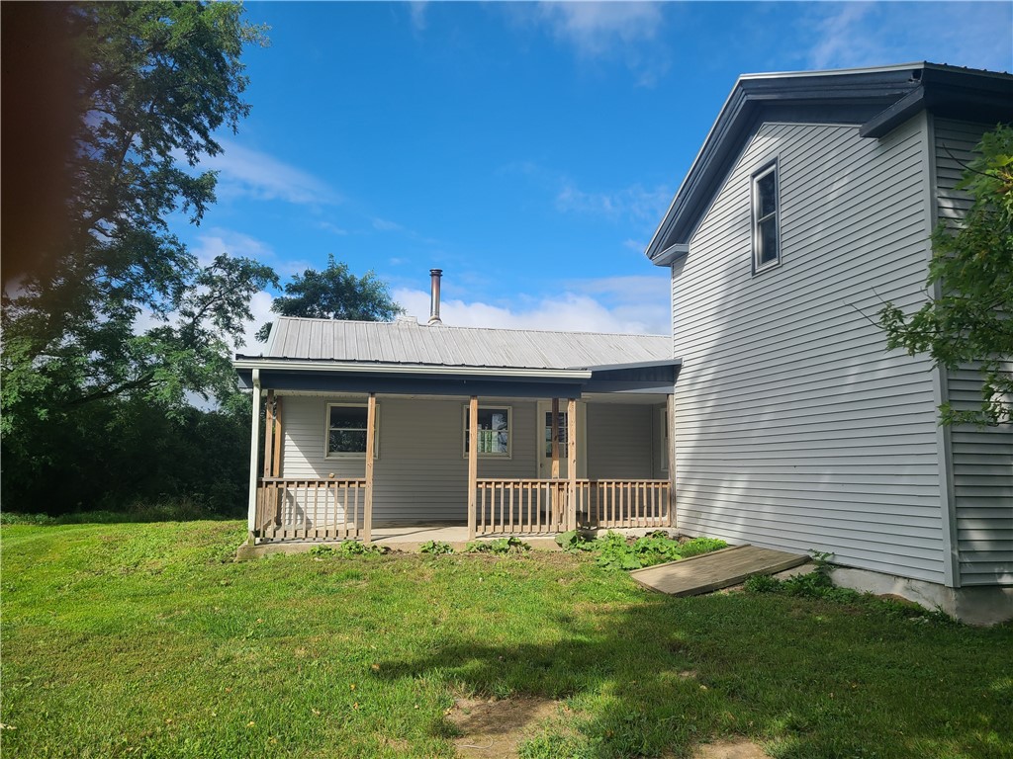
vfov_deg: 53.1
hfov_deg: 67.3
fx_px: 761
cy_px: 380
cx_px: 506
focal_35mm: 26
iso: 40
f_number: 1.8
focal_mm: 5.4
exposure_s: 1/2265
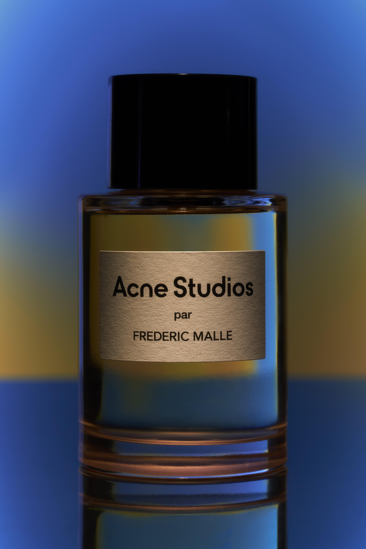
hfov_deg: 13.7
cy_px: 274
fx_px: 1525
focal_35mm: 100
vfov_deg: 20.4
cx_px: 183
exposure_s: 1/60
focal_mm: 100
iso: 250
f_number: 9
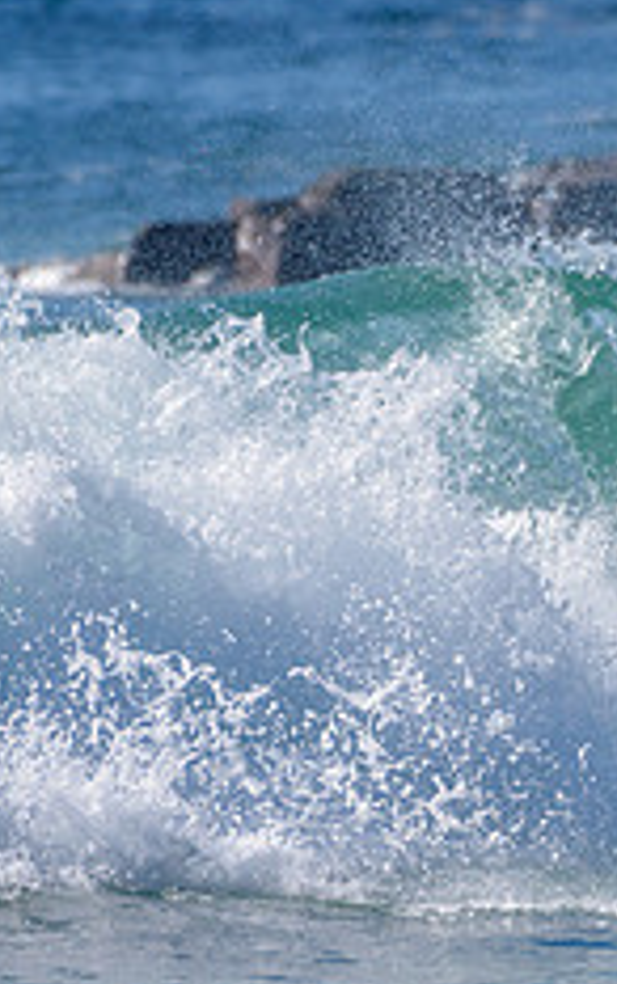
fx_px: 41732
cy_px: 517
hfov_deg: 0.8
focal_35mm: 1554
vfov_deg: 1.4
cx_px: 860
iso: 140
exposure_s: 1/2000
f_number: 5.6
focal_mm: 500
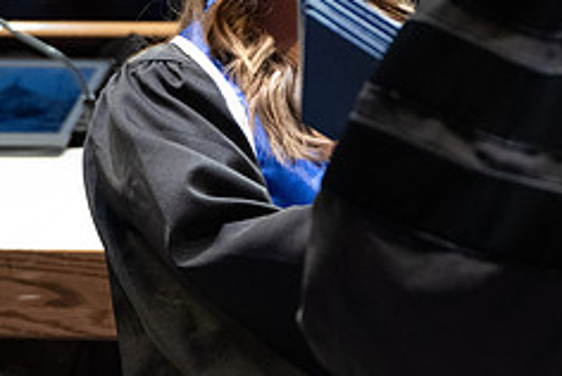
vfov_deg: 4.8
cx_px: 624
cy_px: -87
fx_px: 4470
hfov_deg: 7.2
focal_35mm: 286
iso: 2500
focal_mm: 96
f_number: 3.2
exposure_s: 1/400
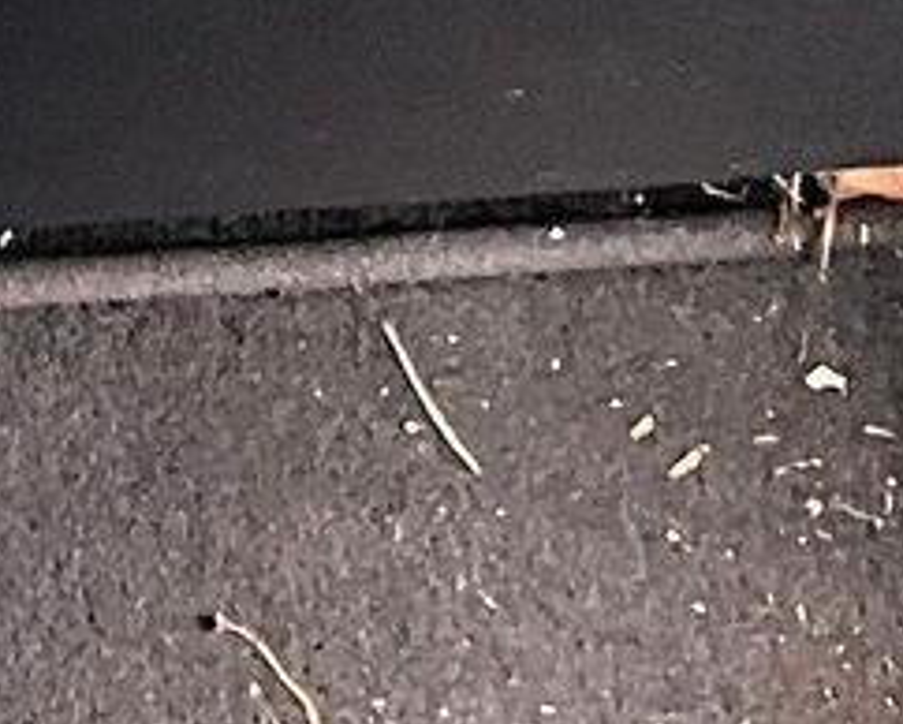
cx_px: -1877
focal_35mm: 187
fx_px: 5002
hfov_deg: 8.5
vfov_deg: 8.3
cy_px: 474
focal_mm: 3
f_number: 1.8
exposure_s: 1/75
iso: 64
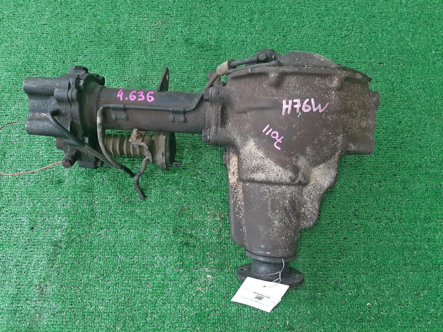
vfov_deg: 53.1
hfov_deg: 67.3
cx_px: 222
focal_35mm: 26
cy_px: 166
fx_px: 333
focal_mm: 3.93
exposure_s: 1/50
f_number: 1.7
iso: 128
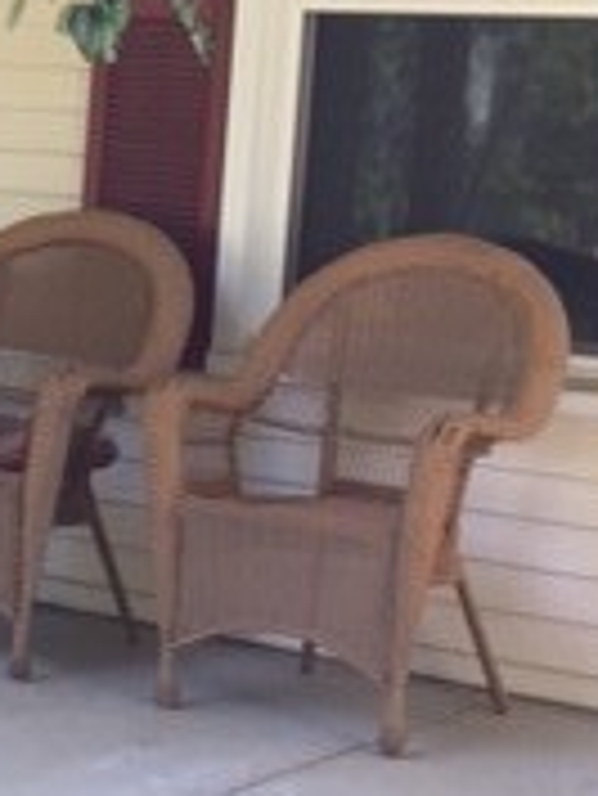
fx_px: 2416
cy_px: 265
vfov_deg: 18.7
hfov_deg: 13.7
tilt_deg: -2.6
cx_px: -130
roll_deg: -3.8
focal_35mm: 105
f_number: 2.2
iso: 50
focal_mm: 4.15
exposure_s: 1/120
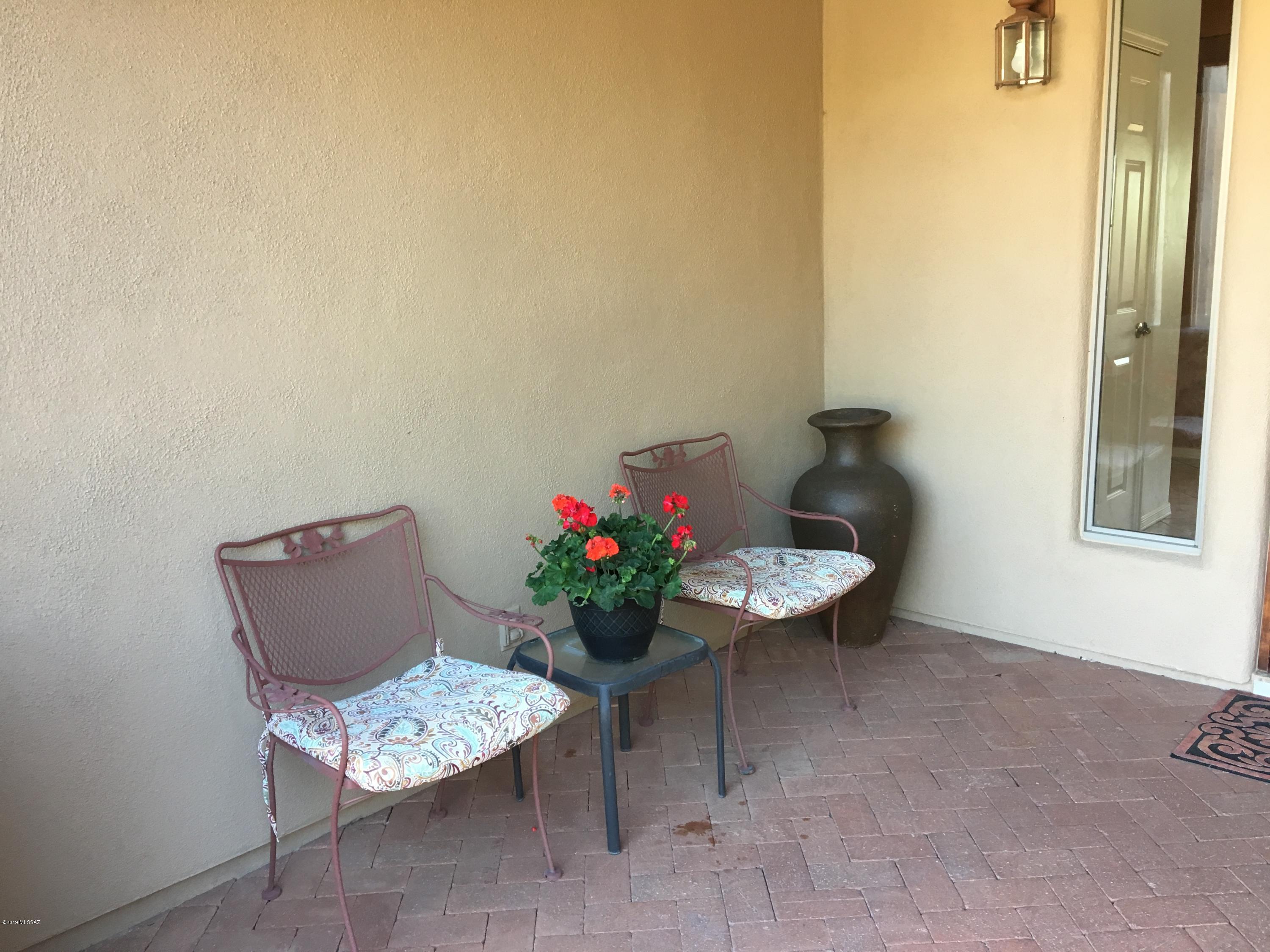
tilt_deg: -11.6
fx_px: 1064
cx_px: 635
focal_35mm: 29
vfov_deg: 48.2
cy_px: 476
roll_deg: +1.7
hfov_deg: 61.7
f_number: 2.2
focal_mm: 4.15
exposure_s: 1/30
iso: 40
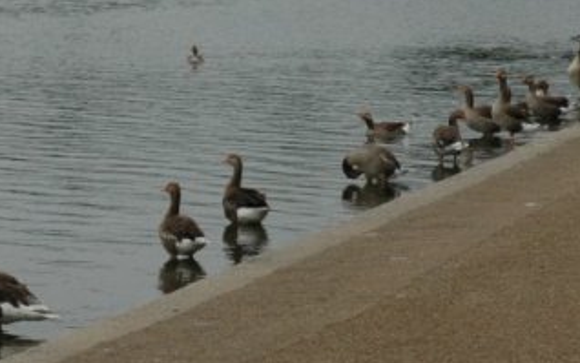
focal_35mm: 215
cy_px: 173
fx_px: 3400
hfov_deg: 9.7
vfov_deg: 6.1
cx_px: 104
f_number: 11
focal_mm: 62
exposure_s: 1/250
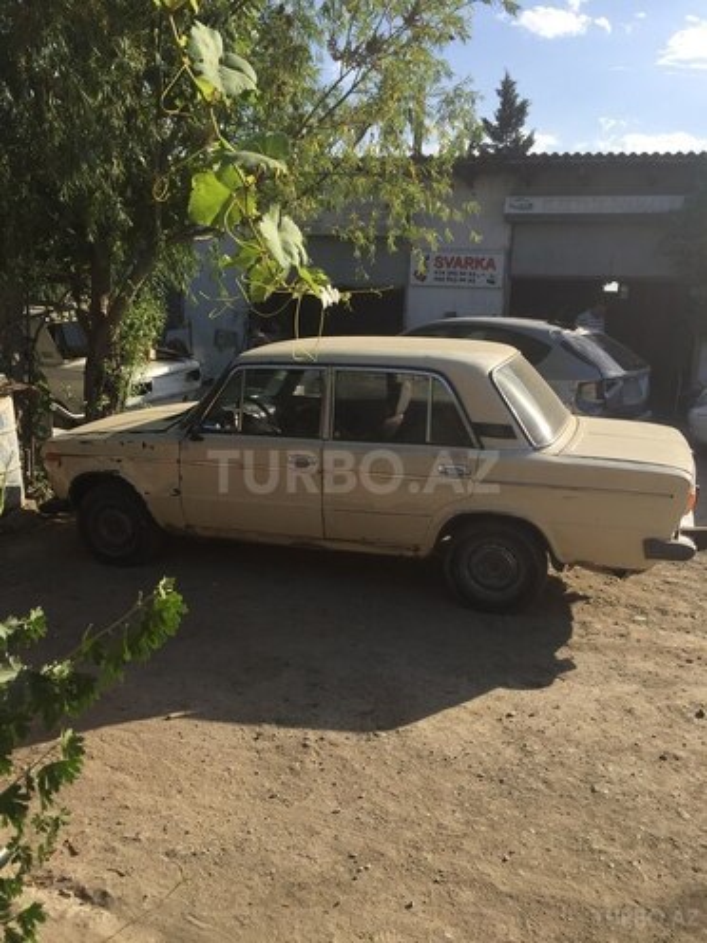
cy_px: 472
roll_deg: -3.3
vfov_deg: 61.7
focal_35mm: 29
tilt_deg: -12.9
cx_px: 354
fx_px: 790
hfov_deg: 48.2
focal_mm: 4.15
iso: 32
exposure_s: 1/1522
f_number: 2.2
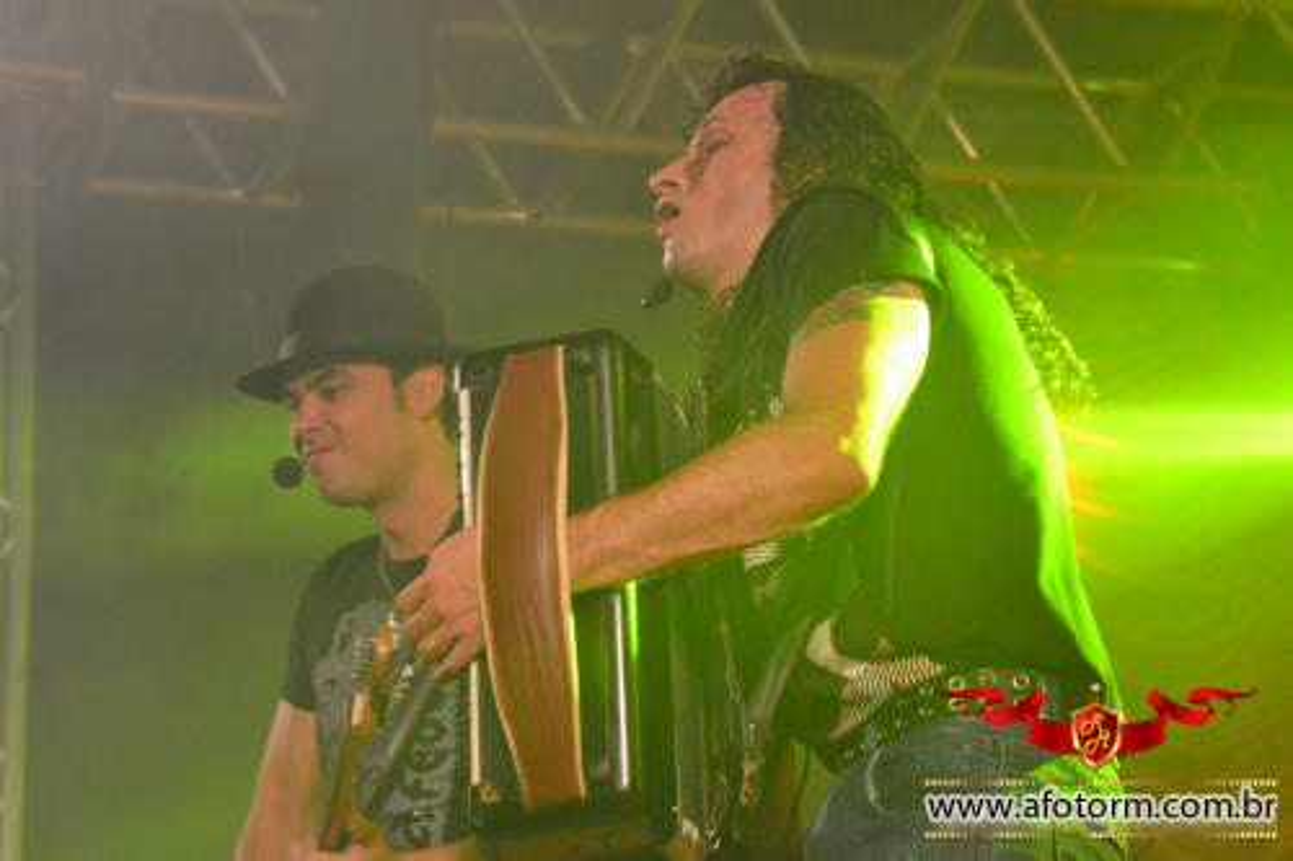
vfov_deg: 13.8
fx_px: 3554
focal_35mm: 99
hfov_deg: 20.6
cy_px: 430
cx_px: 646
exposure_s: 1/80
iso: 3200
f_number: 9
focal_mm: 66
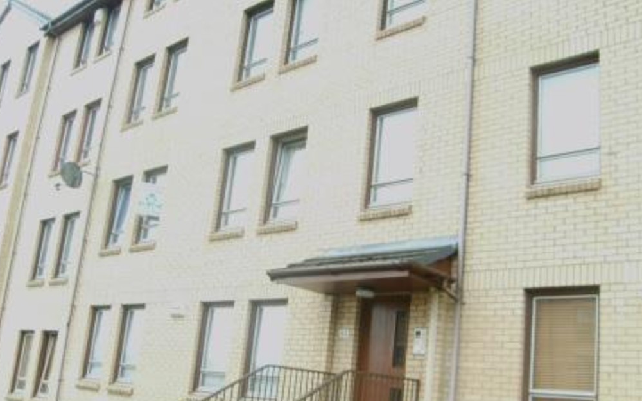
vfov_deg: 33.5
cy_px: 244
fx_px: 665
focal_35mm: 38
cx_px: 319
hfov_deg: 51.5
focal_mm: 5.8
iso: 50
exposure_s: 1/30
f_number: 2.8
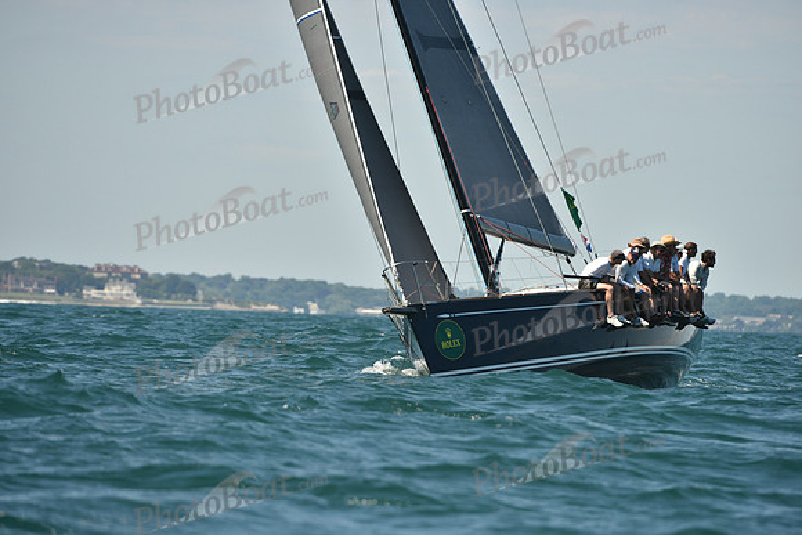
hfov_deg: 5.2
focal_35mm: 400
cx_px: 401
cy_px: 268
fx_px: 8913
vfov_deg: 3.4
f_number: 5.6
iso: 250
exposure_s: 1/1250
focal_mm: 400
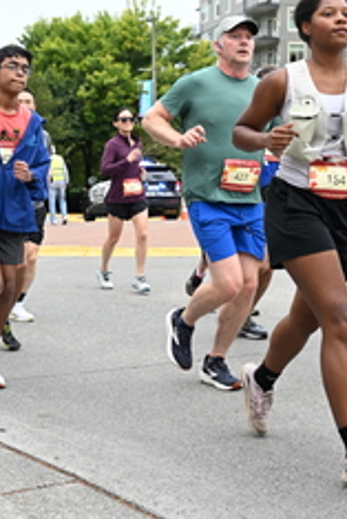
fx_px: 1083
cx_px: 72
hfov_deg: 18.1
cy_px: 172
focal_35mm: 75
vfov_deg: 26.8
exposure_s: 1/800
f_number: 4
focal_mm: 32
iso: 1600
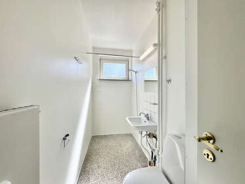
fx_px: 99
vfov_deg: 85.7
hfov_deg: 102.0
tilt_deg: +0.1
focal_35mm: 14
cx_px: 122
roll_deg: -0.3
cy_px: 92
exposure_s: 1/284
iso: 40
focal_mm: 2.22
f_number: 2.2
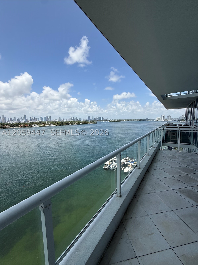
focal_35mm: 14
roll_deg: +0.6
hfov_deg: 85.7
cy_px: 132
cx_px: 99
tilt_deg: -8.0
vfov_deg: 102.1
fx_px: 107
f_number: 2.2
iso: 50
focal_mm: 2.22
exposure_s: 1/3125
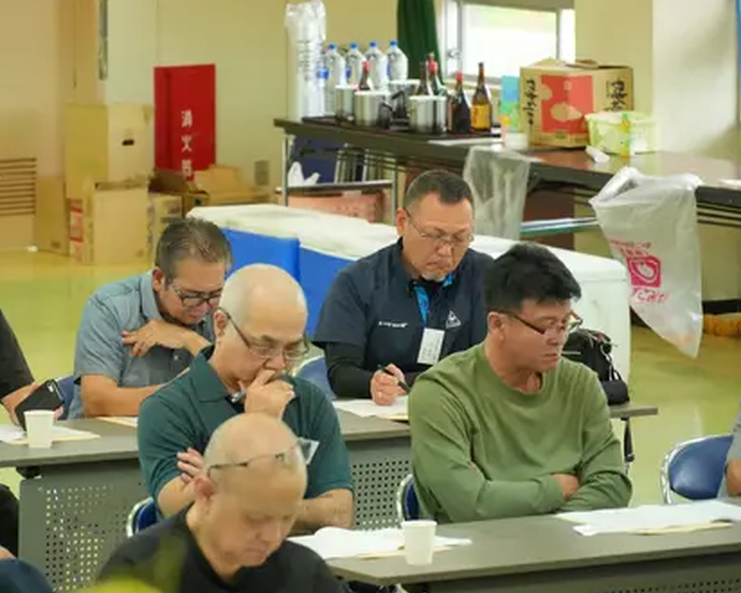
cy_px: 296
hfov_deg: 8.4
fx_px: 5059
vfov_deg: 6.7
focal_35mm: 231
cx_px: 308
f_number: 5.6
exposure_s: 1/250
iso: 5000
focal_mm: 135
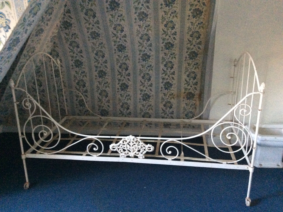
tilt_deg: -19.5
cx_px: 142
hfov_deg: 56.9
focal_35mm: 32
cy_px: 106
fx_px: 261
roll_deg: +2.3
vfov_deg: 44.1
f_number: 2.4
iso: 500
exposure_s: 1/17
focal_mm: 3.3
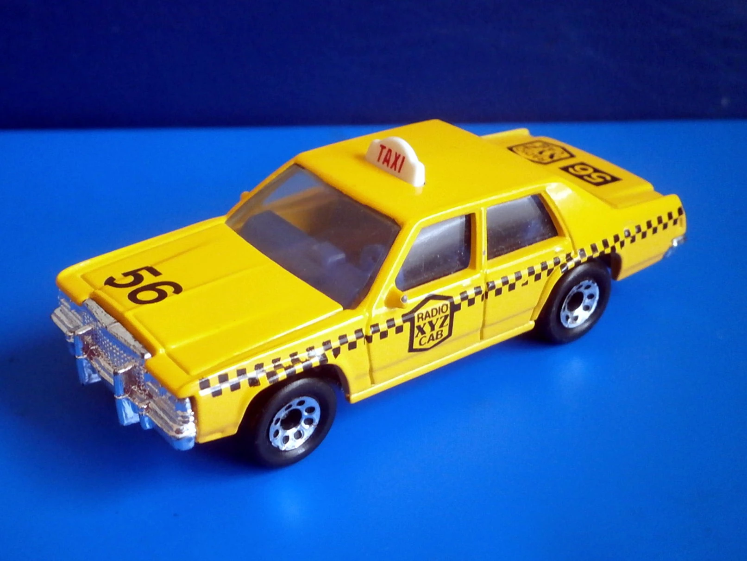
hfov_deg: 40.4
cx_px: 374
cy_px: 280
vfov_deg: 30.9
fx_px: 1014
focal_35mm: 47
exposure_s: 1/40
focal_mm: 8.3
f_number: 3.4
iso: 400
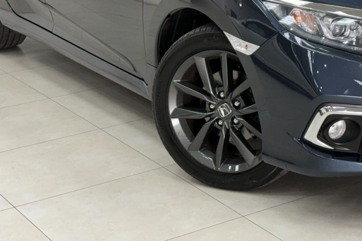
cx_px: 293
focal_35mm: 100
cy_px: -16
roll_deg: +1.4
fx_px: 1005
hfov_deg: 20.2
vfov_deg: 13.4
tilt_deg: -10.9
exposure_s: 1/60
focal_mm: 6.76
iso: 50
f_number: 1.78
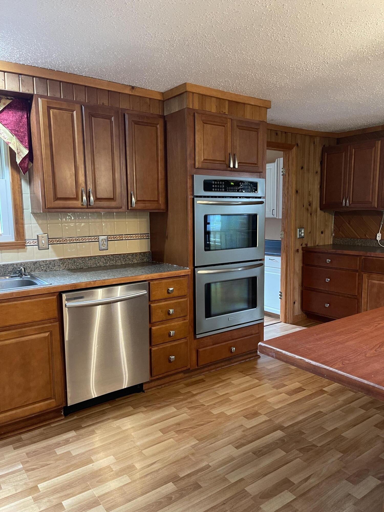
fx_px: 370
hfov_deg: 54.9
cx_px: 192
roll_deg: +0.9
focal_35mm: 25
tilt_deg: -6.9
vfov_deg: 69.4
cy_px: 256
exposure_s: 1/40
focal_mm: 5.1
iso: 400
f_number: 1.6
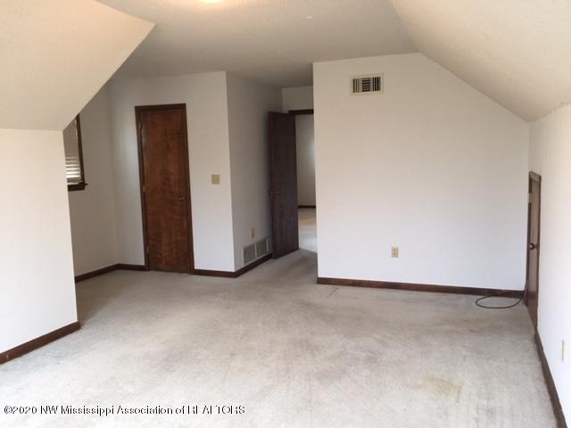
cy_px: 214
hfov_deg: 61.7
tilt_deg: -6.5
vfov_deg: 48.2
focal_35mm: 29
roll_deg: +1.7
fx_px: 478
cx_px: 286
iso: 50
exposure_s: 1/15
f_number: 2.2
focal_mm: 4.15
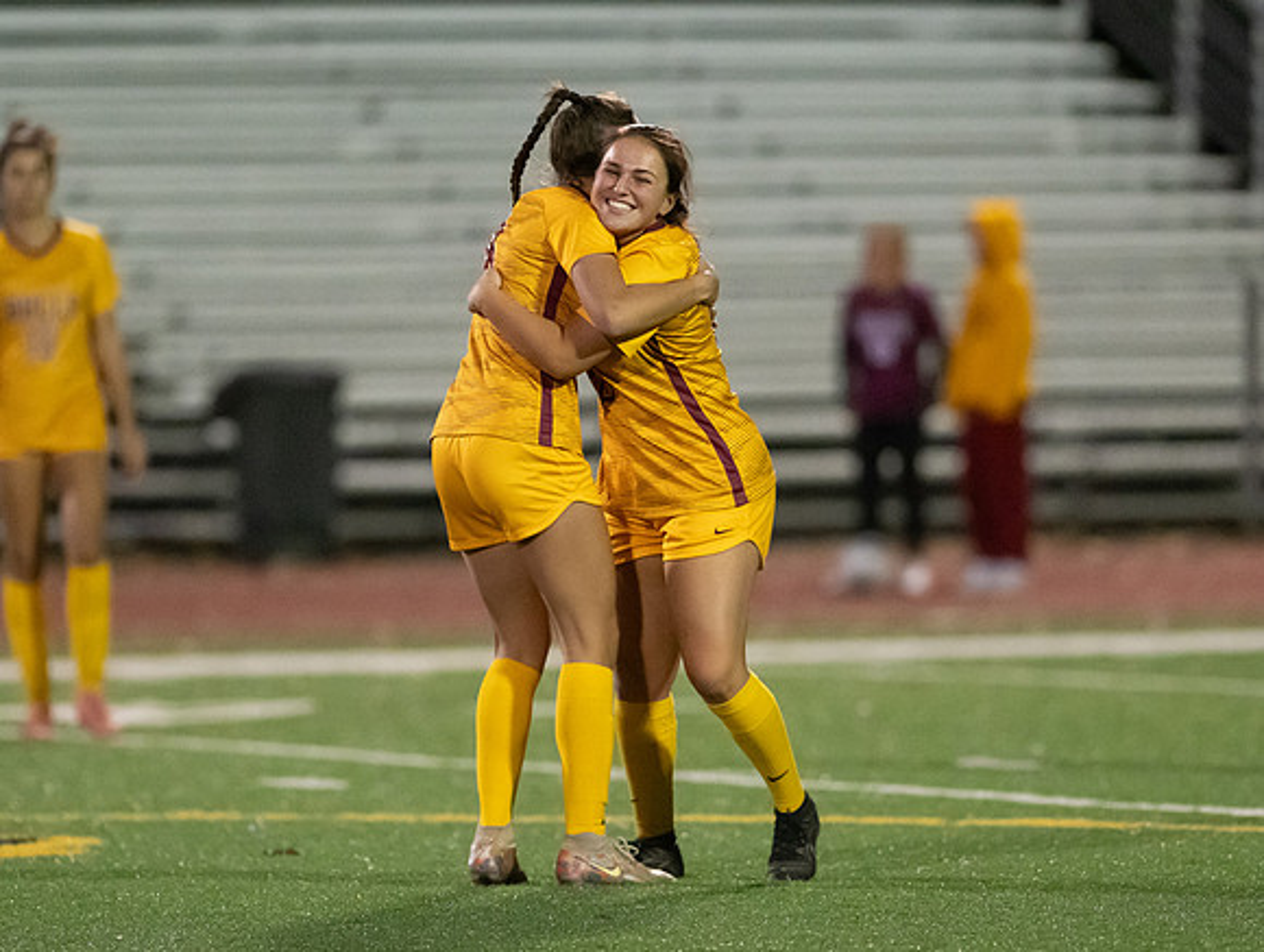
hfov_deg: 4.3
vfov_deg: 3.2
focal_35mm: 459
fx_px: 16788
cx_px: 643
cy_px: 514
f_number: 2.8
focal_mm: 300
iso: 14400
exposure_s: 1/1000
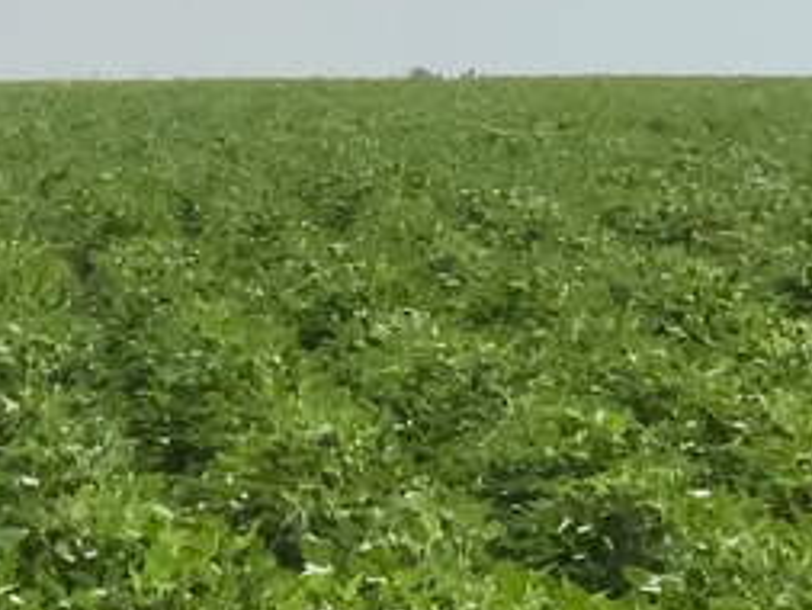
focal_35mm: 296
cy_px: -29
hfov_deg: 6.7
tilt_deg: +2.7
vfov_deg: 5.0
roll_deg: -0.9
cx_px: 45
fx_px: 6947
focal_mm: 6
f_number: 2
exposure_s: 1/9524
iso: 100
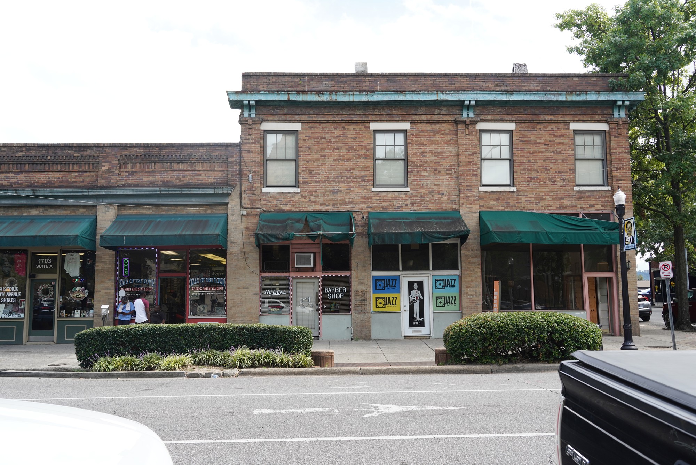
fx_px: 599
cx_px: 348
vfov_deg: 42.3
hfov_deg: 60.3
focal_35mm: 31
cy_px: 232
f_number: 8
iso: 400
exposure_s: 1/100
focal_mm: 31
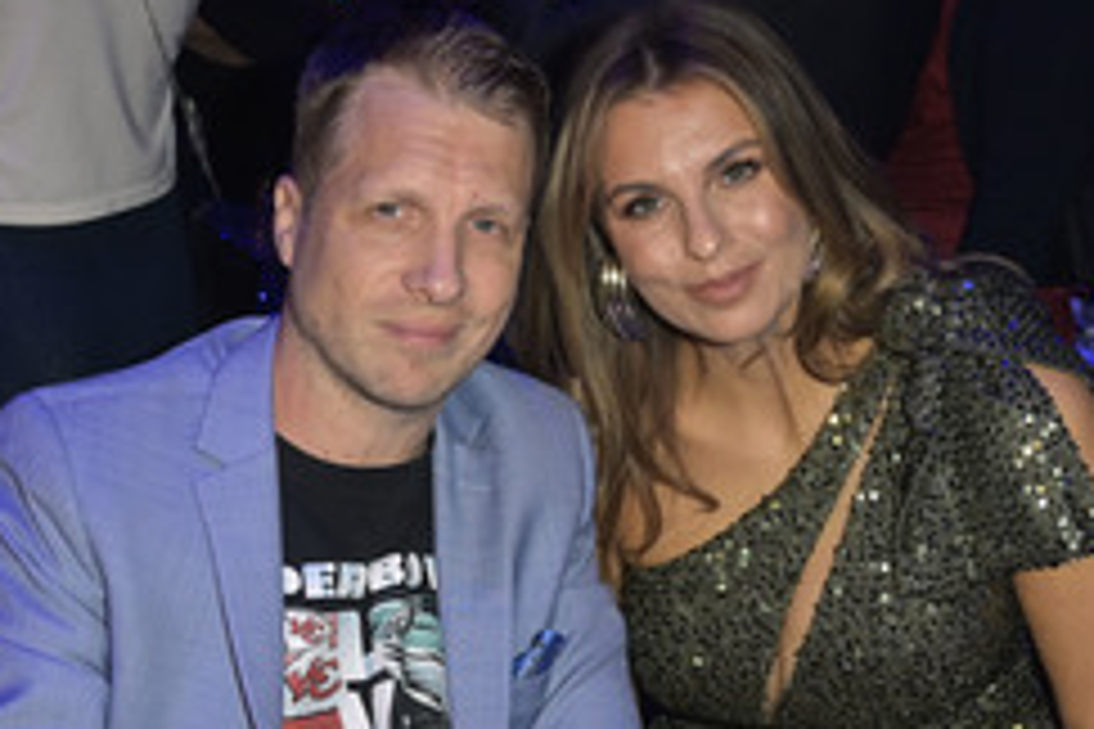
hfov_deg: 31.9
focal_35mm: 63
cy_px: 585
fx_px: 1914
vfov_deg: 21.3
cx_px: 552
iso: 2500
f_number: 5.6
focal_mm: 34
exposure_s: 1/125
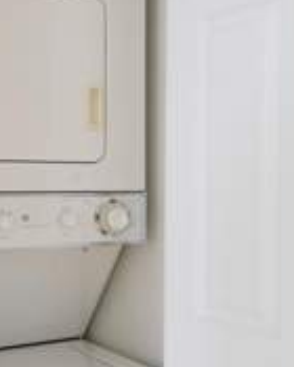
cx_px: 147
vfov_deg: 49.9
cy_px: 221
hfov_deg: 41.2
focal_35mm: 36
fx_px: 392
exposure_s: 1/30
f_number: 9
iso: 800
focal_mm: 14
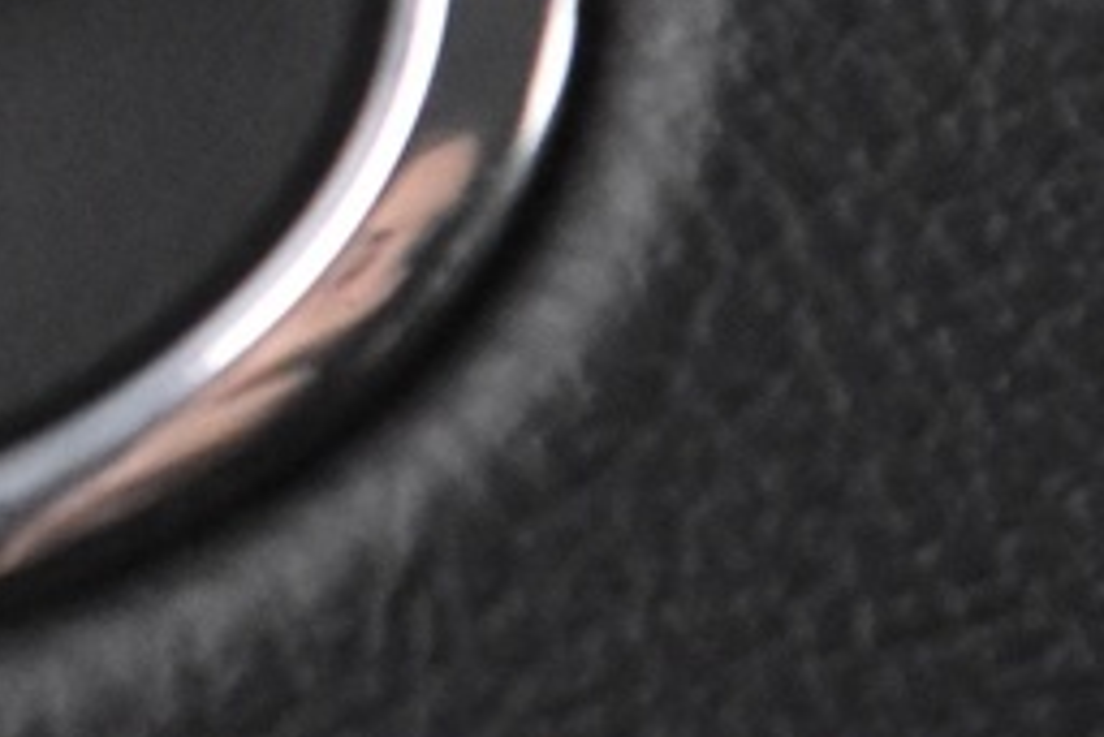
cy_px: 26
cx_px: 2907
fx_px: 6413
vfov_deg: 6.6
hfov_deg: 8.7
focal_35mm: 209
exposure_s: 1/30
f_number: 3.8
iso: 2500
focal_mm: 22
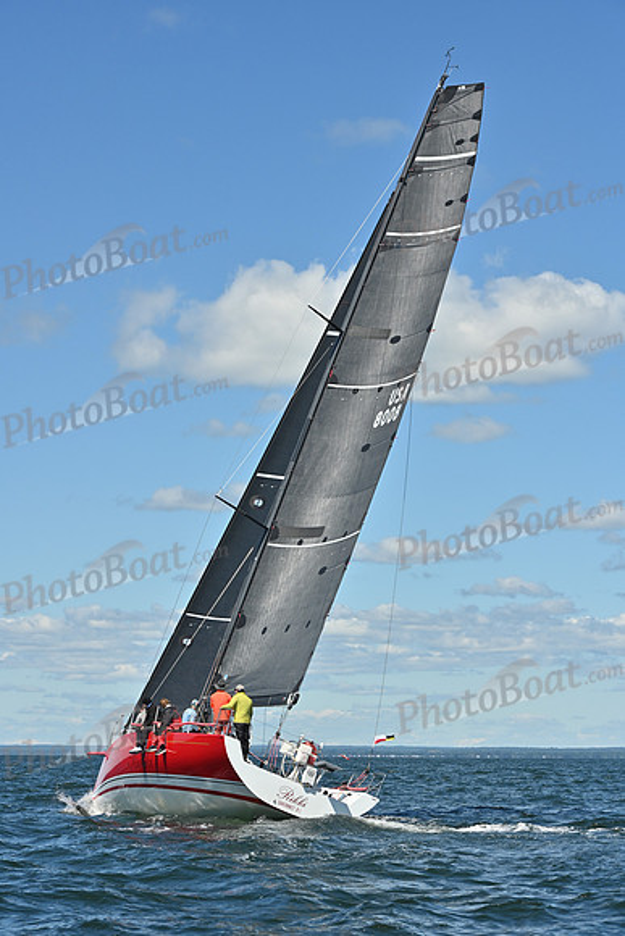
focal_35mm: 98
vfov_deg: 20.8
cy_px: 468
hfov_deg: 14.0
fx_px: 2550
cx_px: 312
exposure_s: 1/1250
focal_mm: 98
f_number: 9
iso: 320
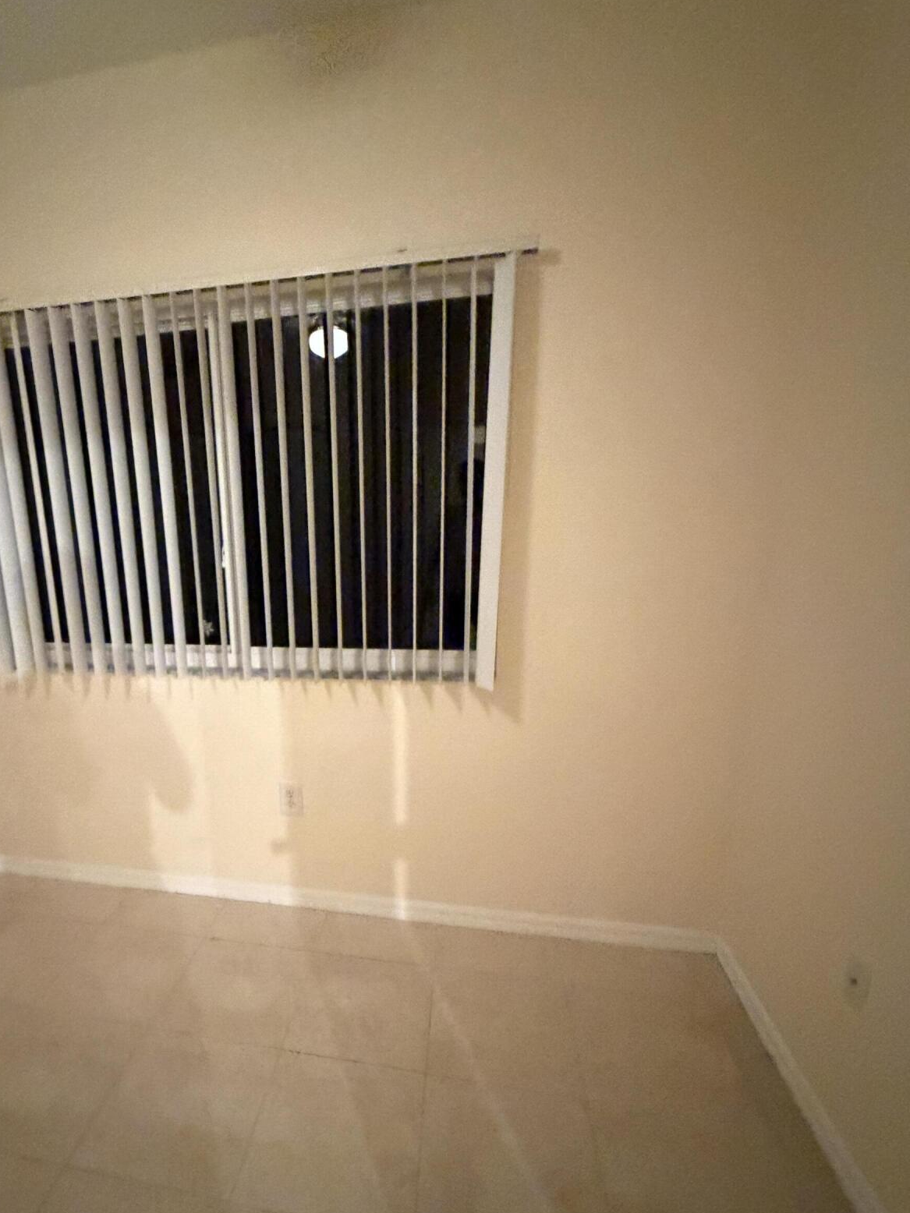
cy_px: 670
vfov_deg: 87.5
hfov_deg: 70.2
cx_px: 328
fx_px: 631
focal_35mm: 18
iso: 1000
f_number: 2.2
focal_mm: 2.22
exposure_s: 1/40
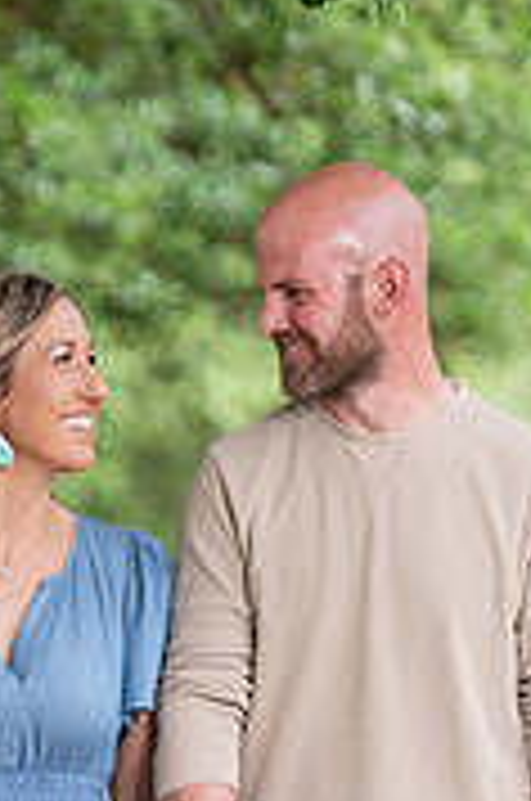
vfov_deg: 4.1
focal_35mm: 507
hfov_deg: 2.7
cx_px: 148
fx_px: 11260
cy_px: 788
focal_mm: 200
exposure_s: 1/200
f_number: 4
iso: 800
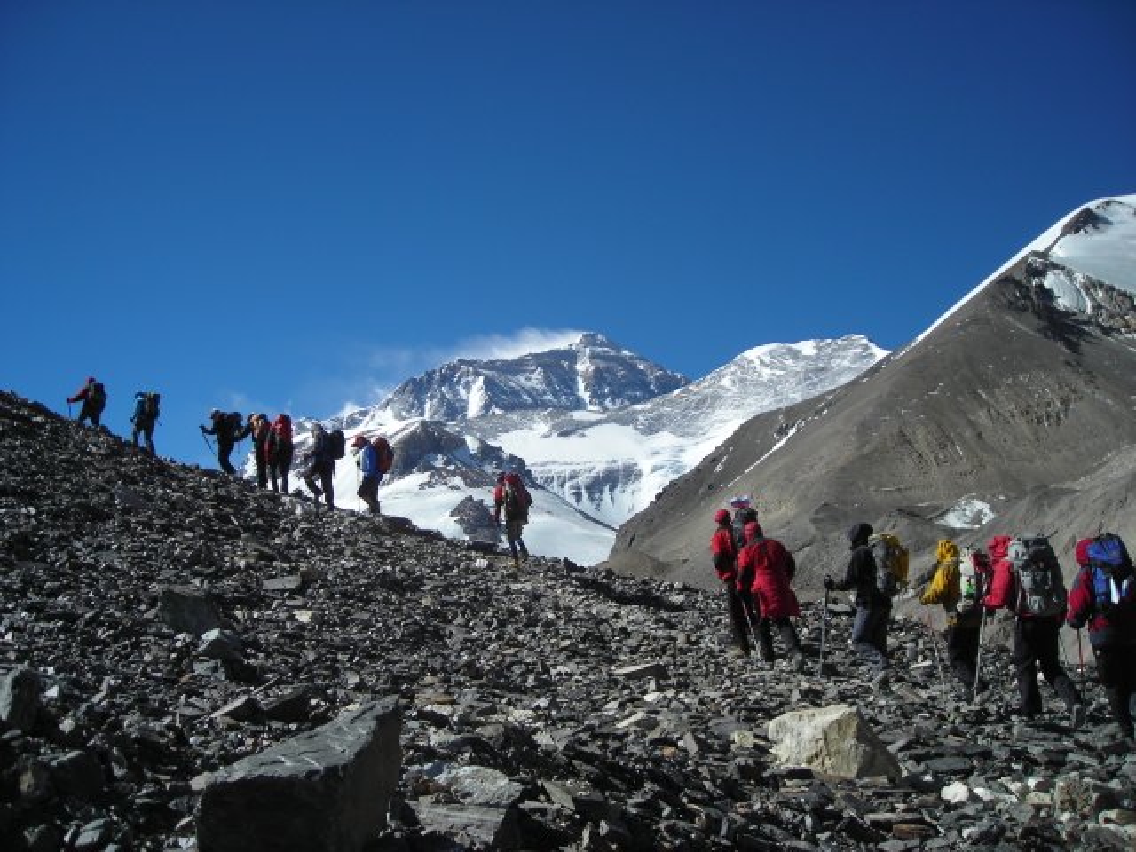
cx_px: 568
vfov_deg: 37.7
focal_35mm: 38
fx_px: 1247
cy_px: 426
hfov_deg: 49.0
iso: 50
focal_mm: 6.3
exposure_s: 1/311
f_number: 6.4
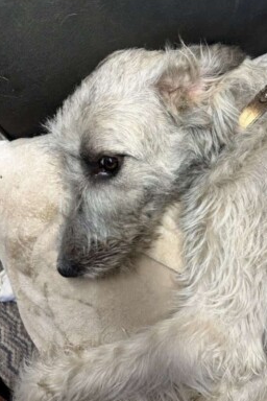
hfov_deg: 49.4
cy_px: 199
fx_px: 289
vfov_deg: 69.4
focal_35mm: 26
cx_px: 152
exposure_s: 1/60
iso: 250
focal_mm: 6.86
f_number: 1.78
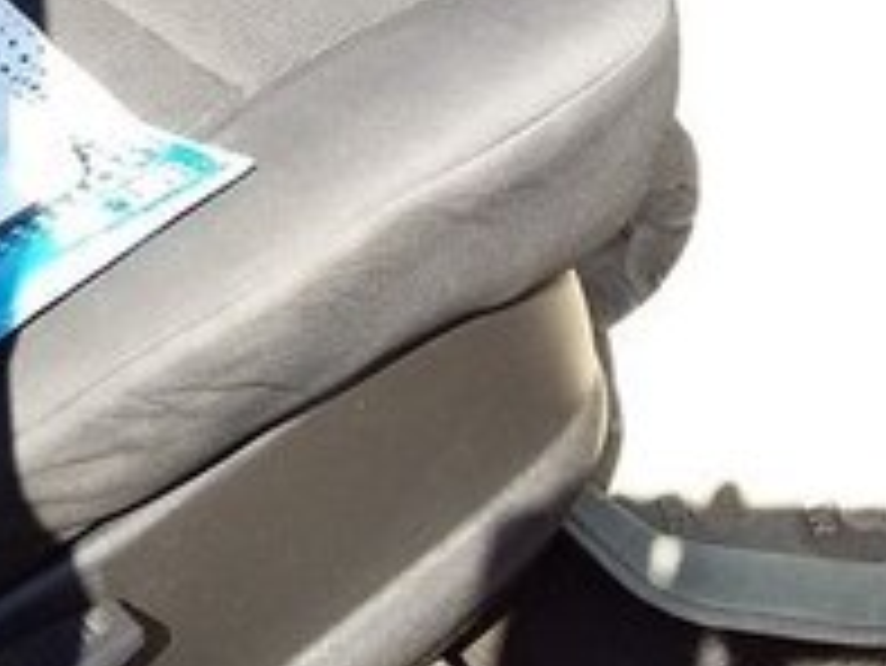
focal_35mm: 104
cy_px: -380
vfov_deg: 13.3
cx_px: 49
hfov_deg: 18.5
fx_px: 2664
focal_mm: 3.3
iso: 40
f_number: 2.2
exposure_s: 1/224
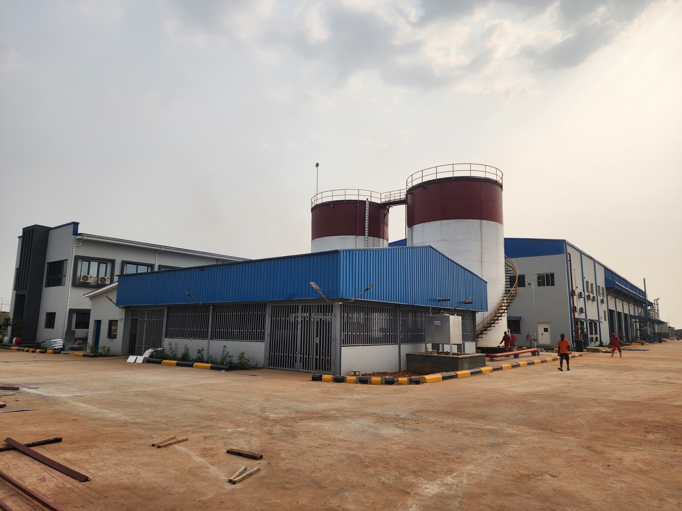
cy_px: 256
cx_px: 341
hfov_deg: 73.9
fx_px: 453
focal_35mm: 23
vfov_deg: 58.9
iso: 12
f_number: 1.8
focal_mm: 6.4
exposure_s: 1/1380
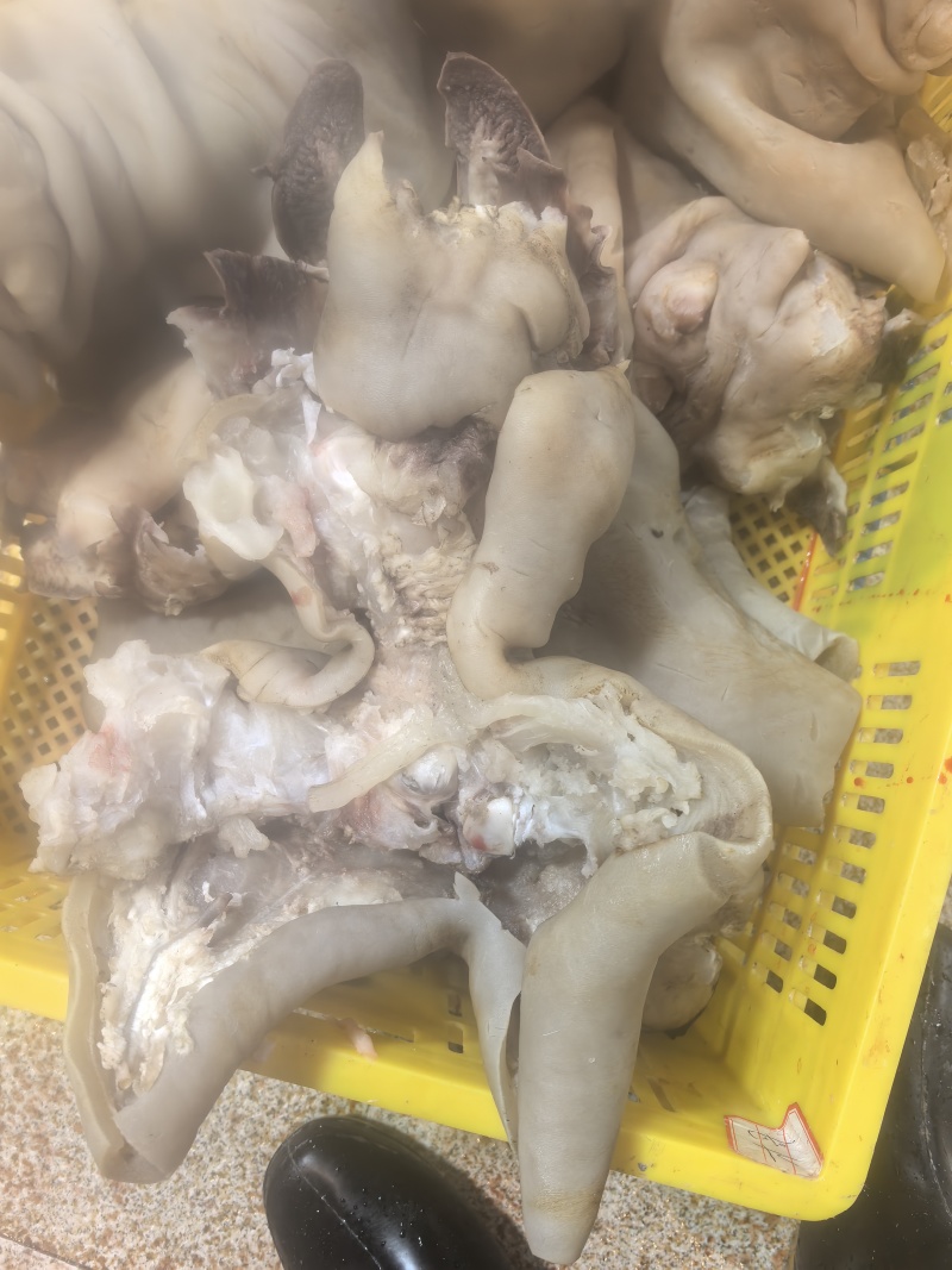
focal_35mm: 27
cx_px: 476
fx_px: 990
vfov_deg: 65.3
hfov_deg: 51.3
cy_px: 635
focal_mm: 6.98
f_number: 2
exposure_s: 1/100
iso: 250
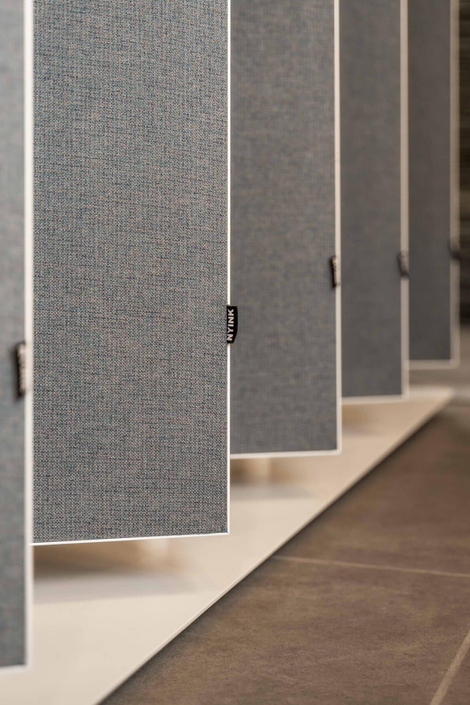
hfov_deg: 18.9
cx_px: 233
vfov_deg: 27.9
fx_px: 1410
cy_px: 250
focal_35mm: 72
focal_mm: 50
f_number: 2.8
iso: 250
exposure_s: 1/125
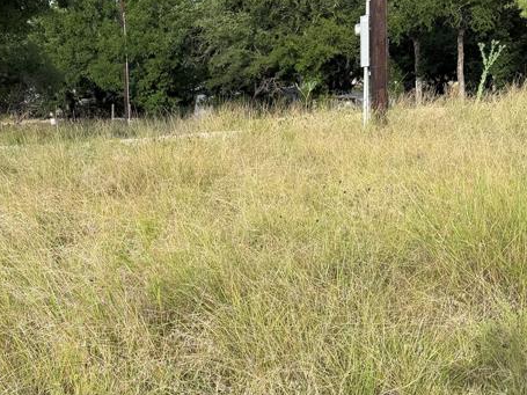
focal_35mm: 54
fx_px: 822
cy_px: 268
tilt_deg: -18.2
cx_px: 176
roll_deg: +3.9
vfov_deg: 26.8
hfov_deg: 35.2
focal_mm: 6.76
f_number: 1.78
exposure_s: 1/1522
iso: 80
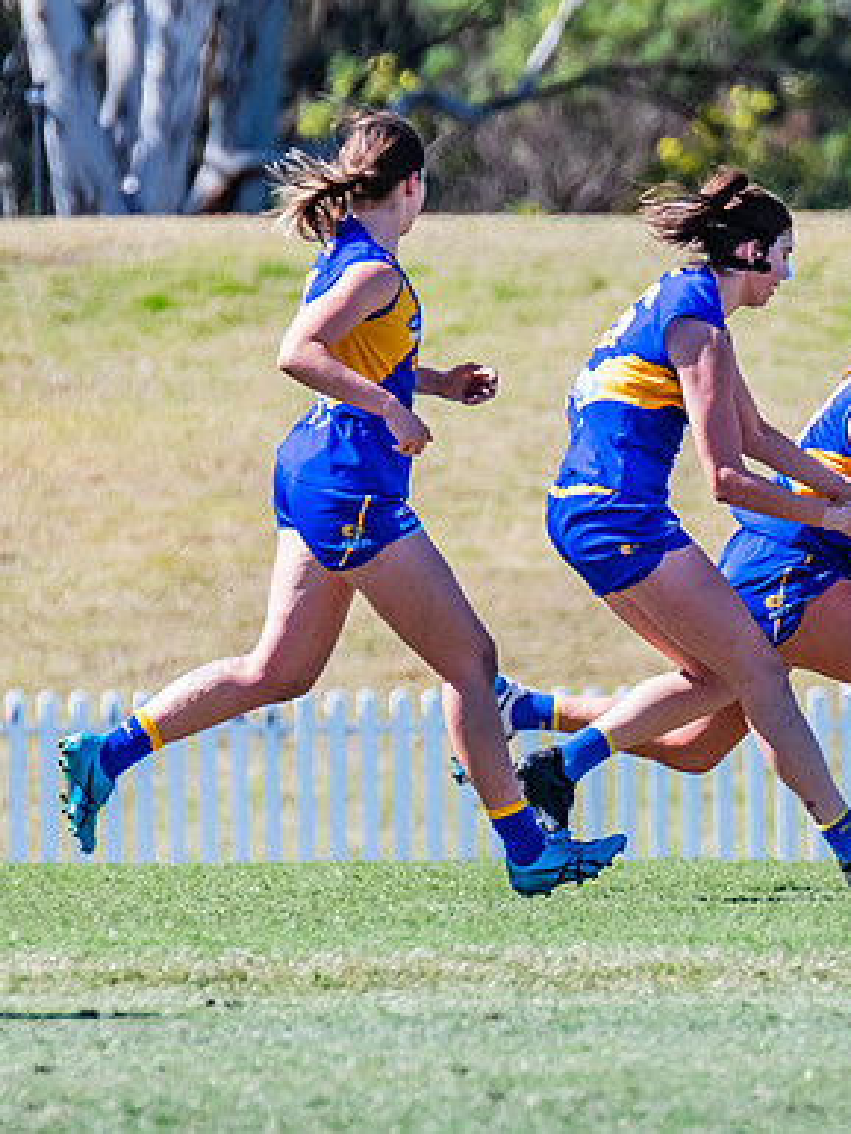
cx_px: 1198
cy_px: 581
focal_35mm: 1090
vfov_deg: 1.8
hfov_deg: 1.4
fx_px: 35709
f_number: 8
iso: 800
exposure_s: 1/1600
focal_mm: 420
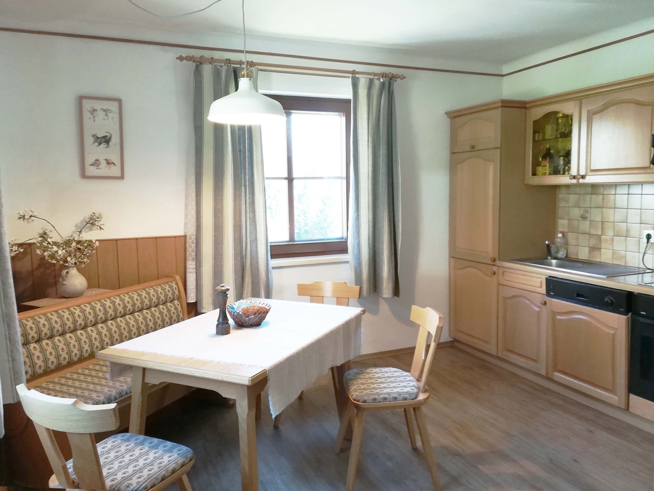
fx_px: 491
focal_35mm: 26
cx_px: 327
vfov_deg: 53.1
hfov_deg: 67.3
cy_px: 246
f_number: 2.2
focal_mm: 3.83
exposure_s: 1/33.3
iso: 125
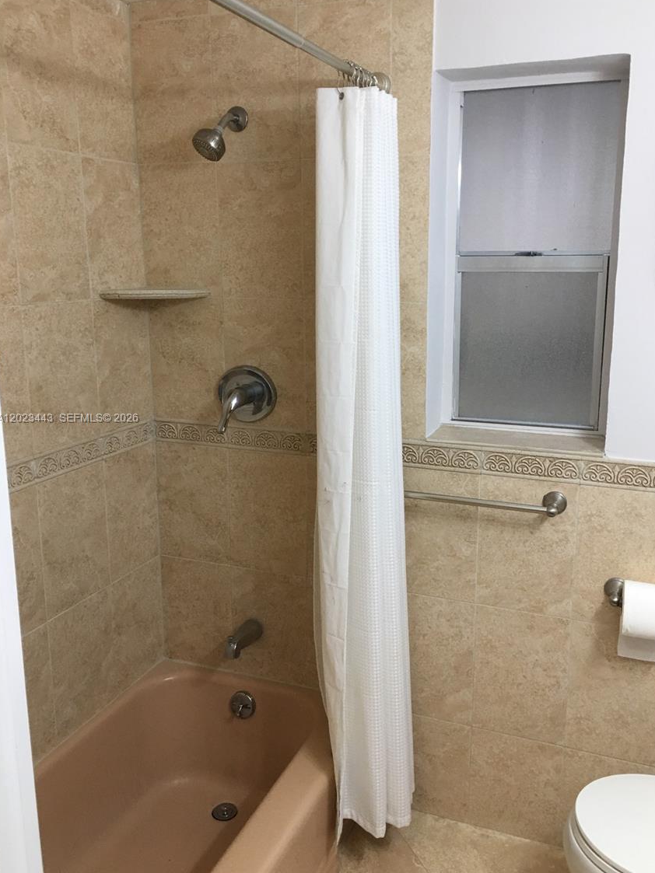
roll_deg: +1.3
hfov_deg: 45.4
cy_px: 419
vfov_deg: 58.3
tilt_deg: -10.2
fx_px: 782
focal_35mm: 31
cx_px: 345
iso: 40
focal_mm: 4.15
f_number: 2.2
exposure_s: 1/30
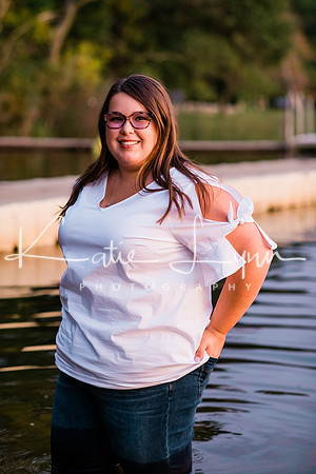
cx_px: 158
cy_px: 237
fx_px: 1119
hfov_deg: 16.1
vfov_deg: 23.9
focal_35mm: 85
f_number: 2.8
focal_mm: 85
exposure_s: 1/250
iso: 800
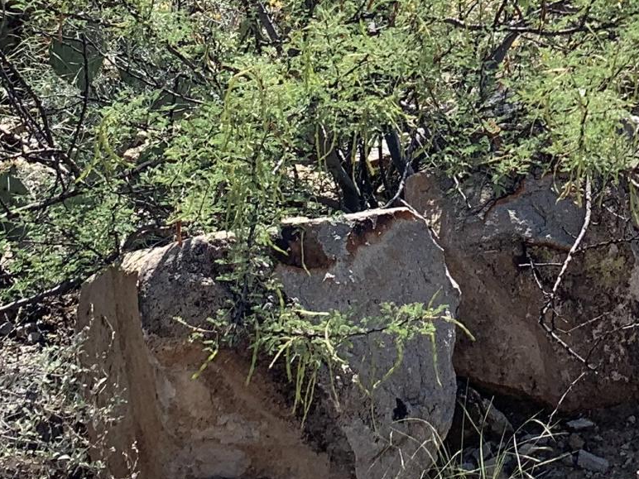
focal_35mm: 101
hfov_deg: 18.2
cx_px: 827
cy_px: -381
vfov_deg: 13.2
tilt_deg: -2.3
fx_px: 1864
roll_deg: -3.1
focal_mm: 4.25
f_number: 1.8
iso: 25
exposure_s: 1/1992
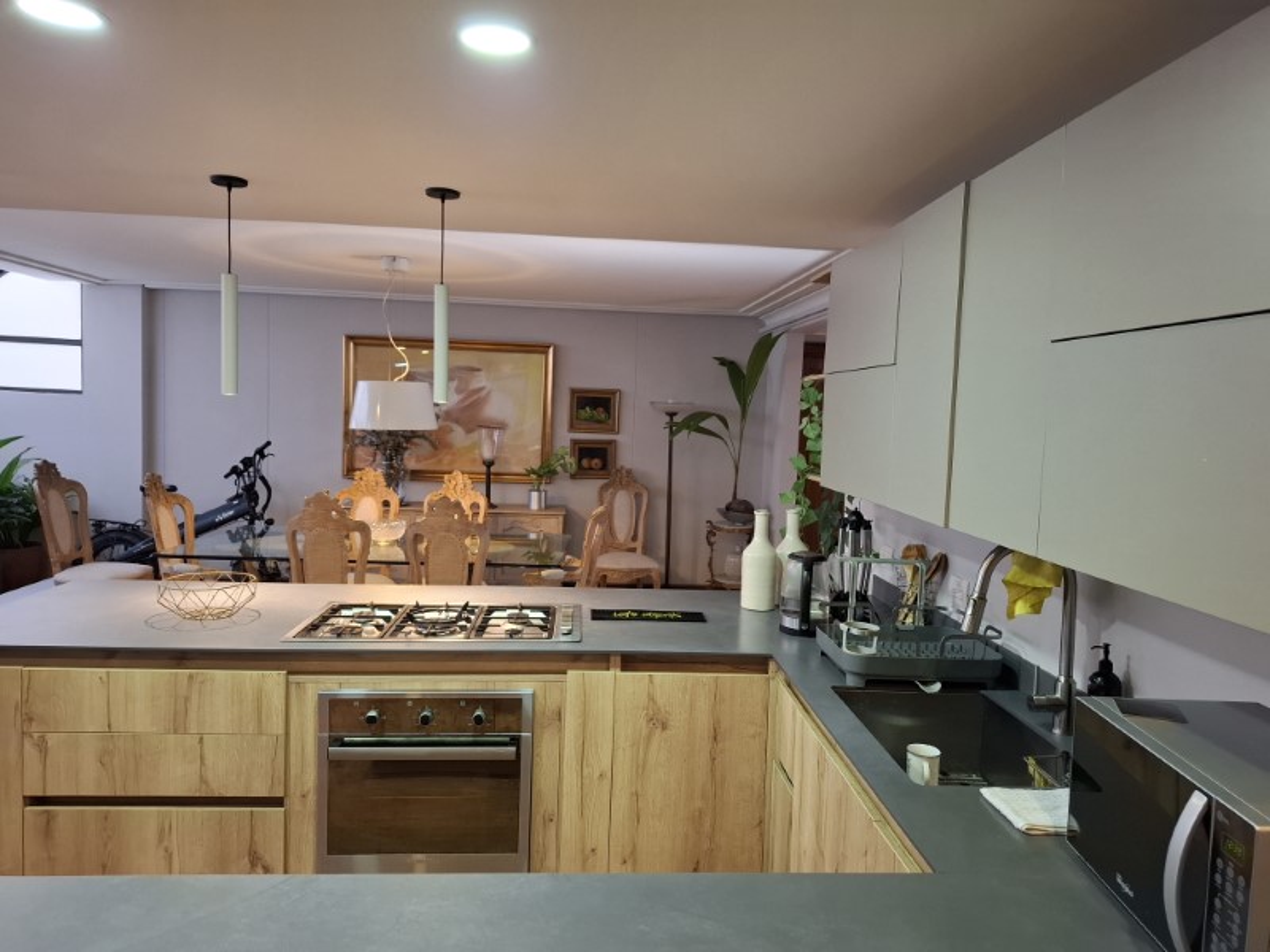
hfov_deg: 73.9
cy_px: 476
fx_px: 844
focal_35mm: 23
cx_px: 635
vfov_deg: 58.9
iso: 320
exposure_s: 1/50
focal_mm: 5.54
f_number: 1.8
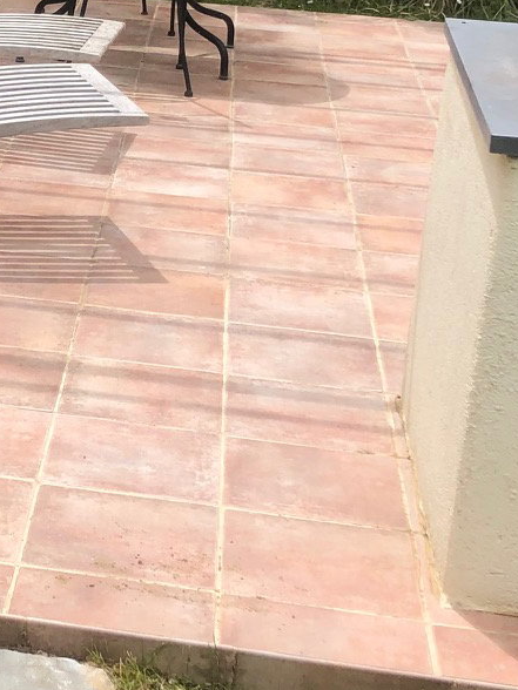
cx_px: -103
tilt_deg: -16.3
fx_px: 1915
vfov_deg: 20.3
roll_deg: -2.6
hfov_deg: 14.9
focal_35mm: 96
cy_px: 157
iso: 20
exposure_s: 1/1919
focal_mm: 3.99
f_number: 1.8
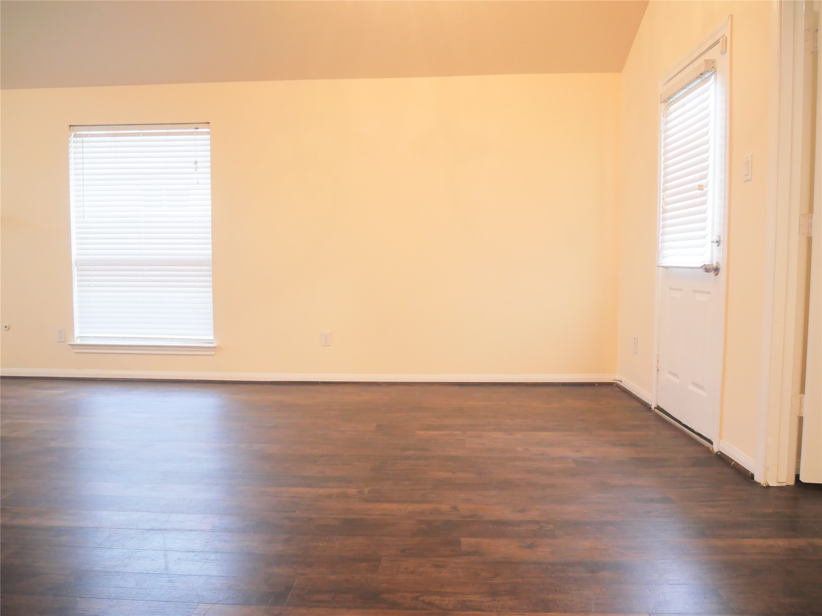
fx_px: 570
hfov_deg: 71.6
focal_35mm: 24
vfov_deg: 56.8
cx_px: 411
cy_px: 308
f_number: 3.5
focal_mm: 12
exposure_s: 1/60
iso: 640
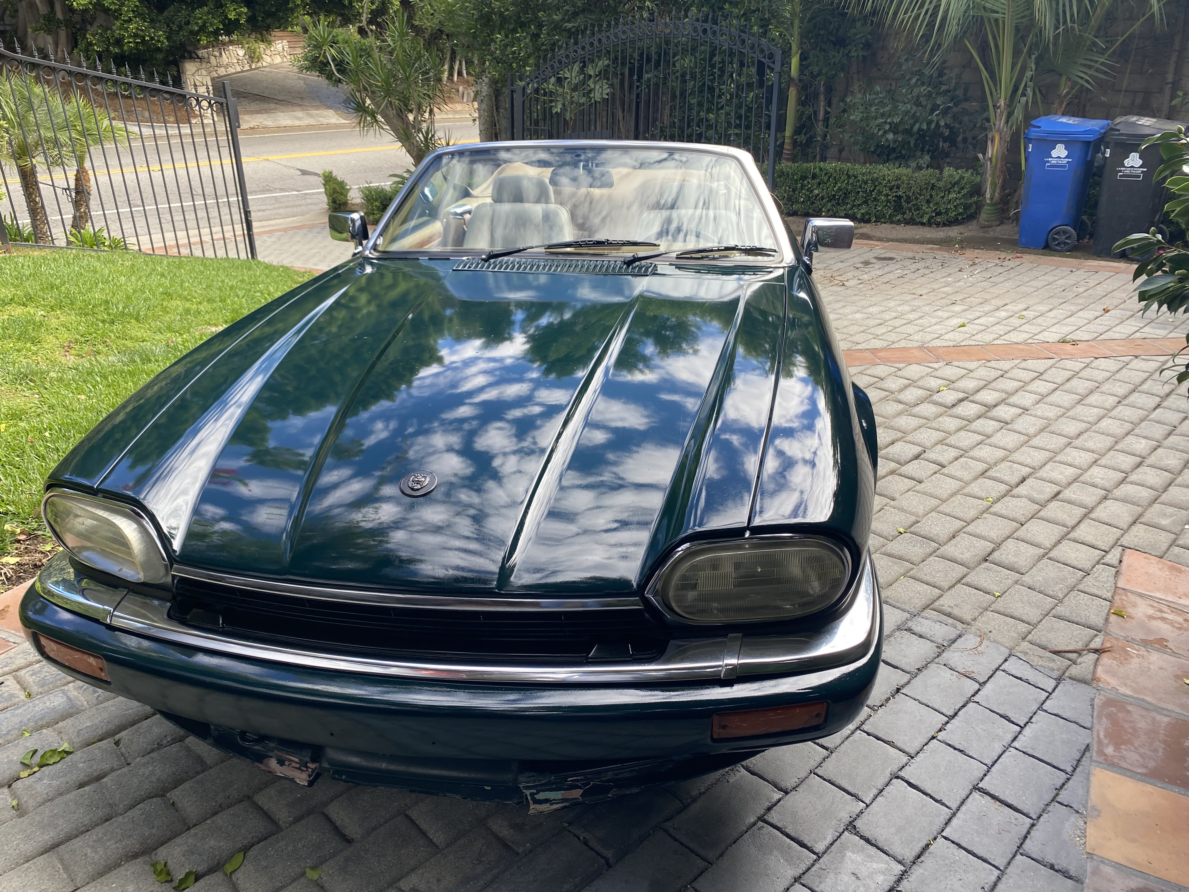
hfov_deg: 67.3
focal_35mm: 26
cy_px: 446
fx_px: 893
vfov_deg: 53.1
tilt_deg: -26.1
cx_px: 594
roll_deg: +0.2
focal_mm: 4.25
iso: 32
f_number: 1.8
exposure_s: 1/326
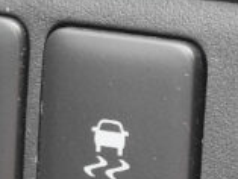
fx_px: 2628
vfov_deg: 3.9
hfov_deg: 5.2
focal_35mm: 382
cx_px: 47
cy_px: 315
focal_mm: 40.8
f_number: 9
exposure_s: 1/25
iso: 2000
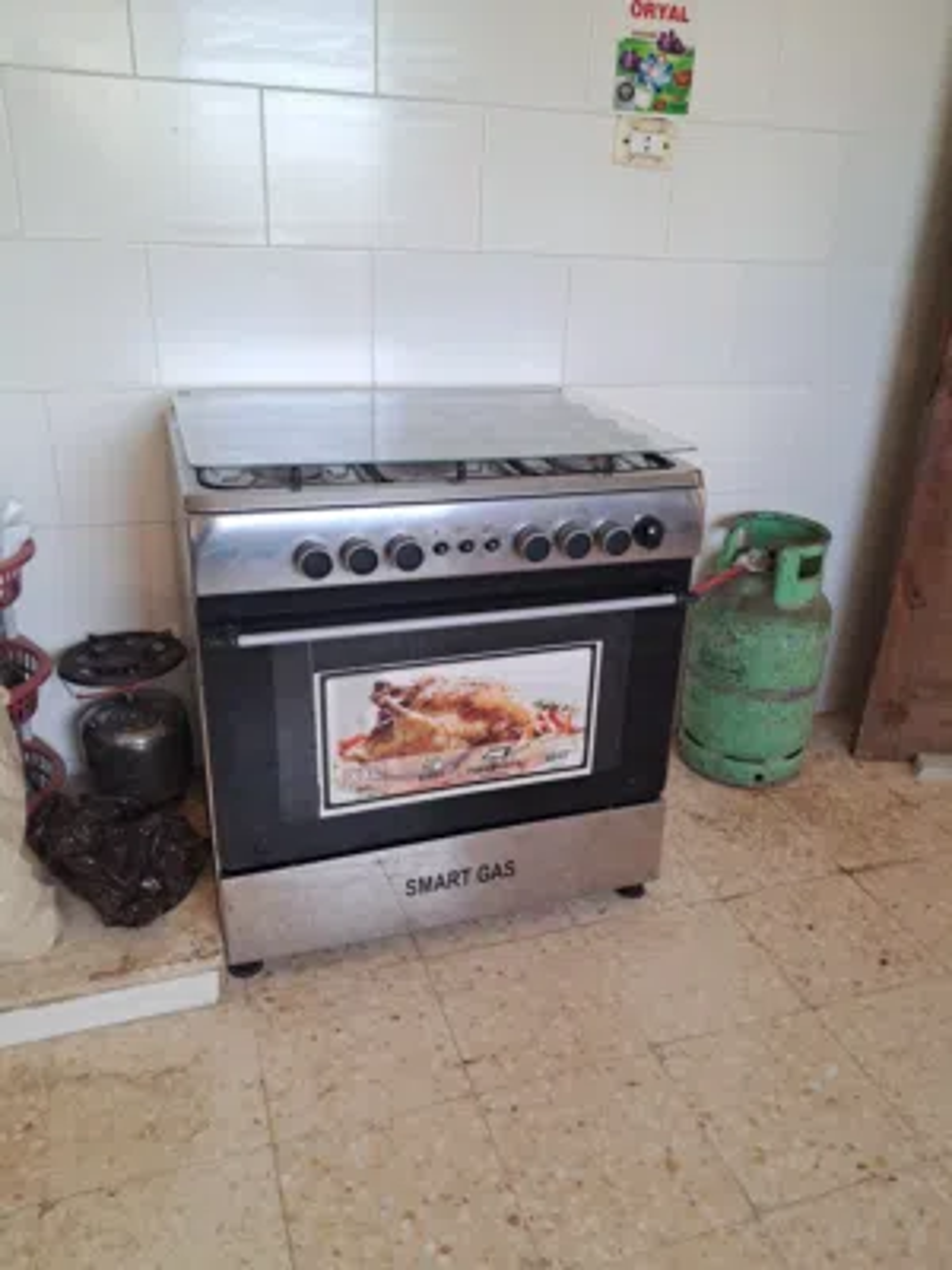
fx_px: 990
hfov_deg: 51.4
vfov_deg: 65.3
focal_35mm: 27
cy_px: 635
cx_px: 476
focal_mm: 4
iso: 80
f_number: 1.8
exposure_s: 1/60
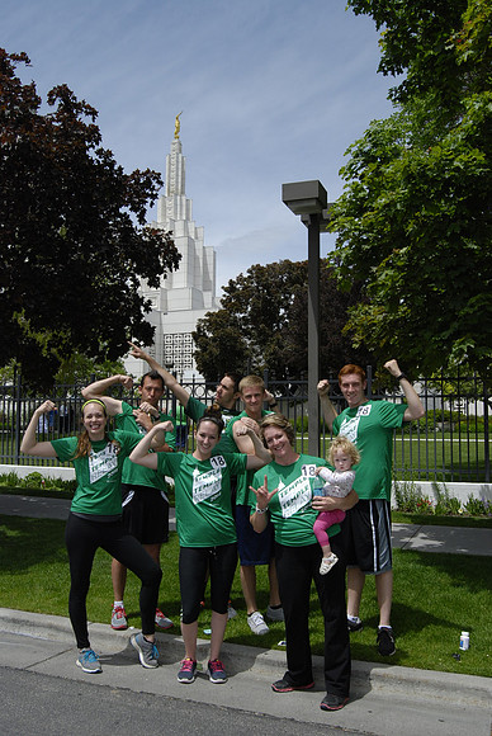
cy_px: 368
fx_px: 675
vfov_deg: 57.2
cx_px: 246
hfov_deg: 40.1
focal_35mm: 33
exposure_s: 1/800
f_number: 10
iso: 400
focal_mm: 22
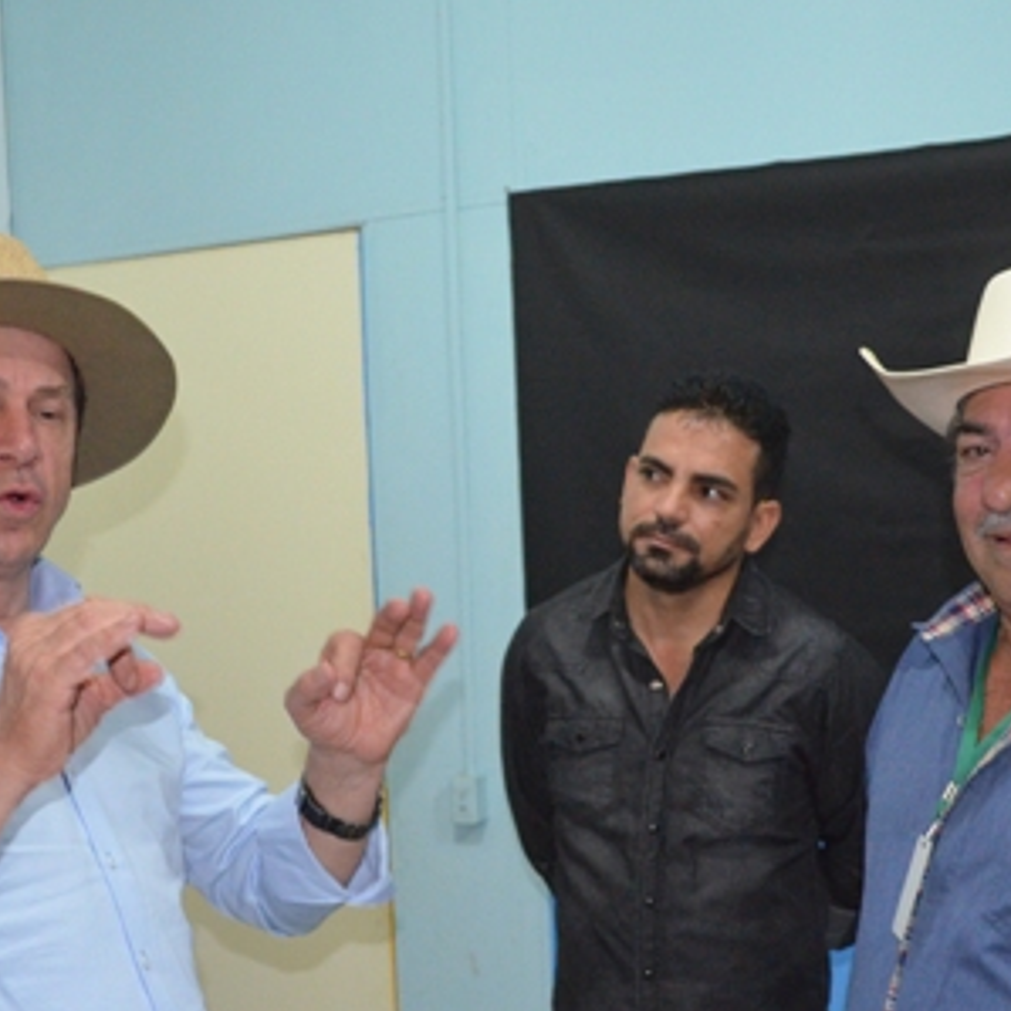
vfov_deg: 34.3
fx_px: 1619
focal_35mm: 49
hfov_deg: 34.6
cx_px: 558
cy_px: 680
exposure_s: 1/60
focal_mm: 18
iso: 3200
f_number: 3.5
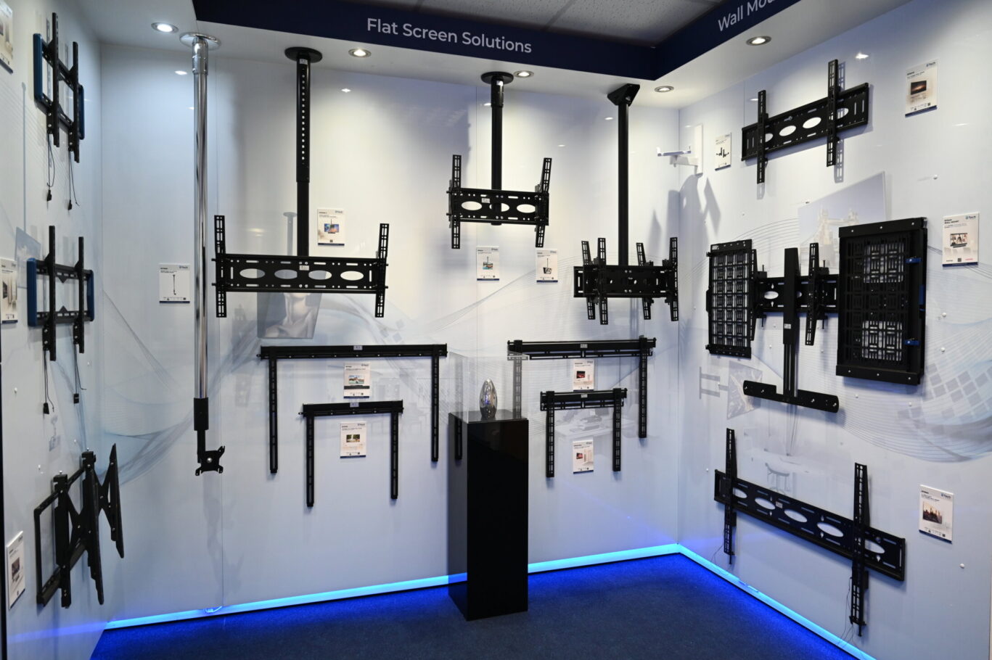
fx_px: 661
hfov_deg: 73.8
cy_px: 330
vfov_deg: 53.1
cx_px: 496
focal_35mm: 24
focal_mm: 24
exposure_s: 1/125
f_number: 5
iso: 2000
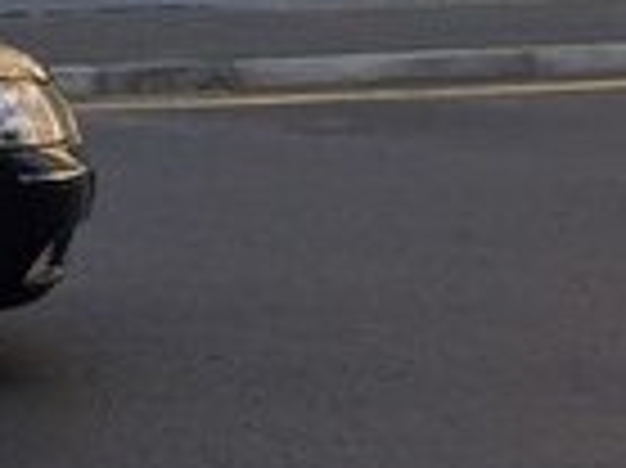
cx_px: -621
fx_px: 2493
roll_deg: +0.1
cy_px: 281
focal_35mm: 138
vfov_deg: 10.7
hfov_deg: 12.6
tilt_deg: -8.7
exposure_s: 1/590
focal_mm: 4.15
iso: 32
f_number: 2.2
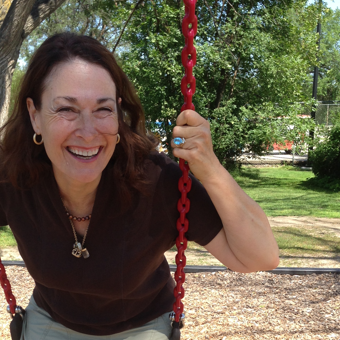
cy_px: 290
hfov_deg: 29.5
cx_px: 131
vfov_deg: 28.7
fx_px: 645
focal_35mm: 58
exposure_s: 1/441
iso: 50
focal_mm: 4.12
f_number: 2.4
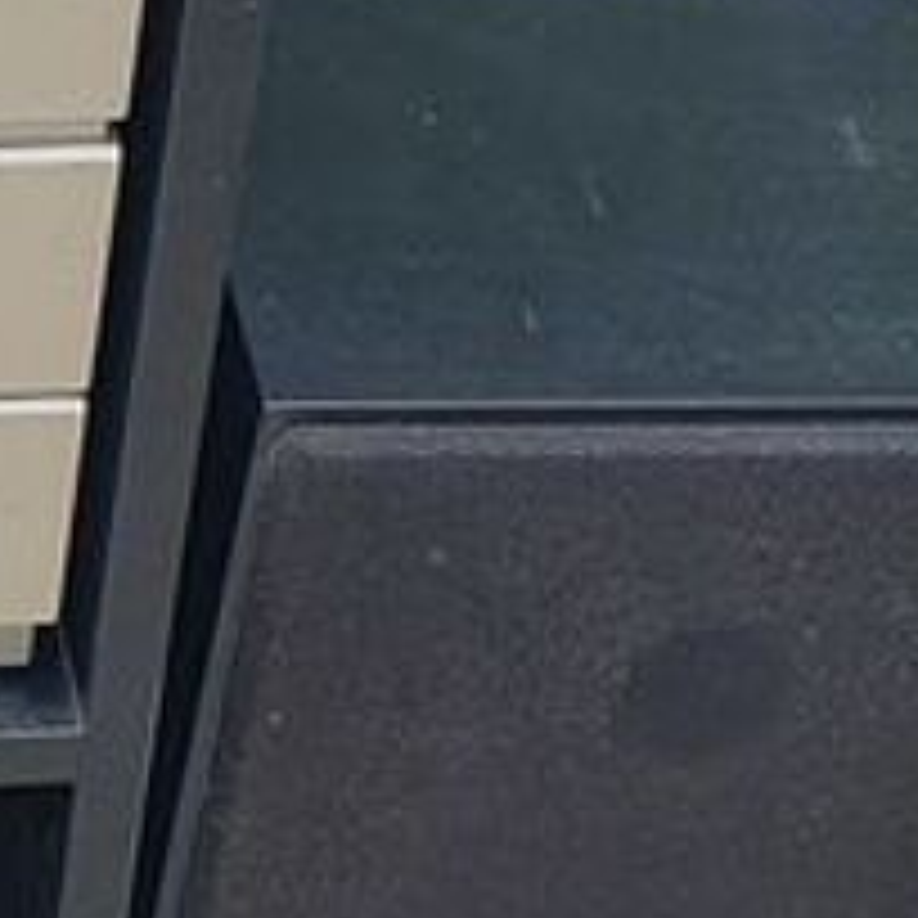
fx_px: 4501
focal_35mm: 150
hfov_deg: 10.6
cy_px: 929
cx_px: -950
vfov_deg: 11.5
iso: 50
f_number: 2.4
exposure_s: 1/177
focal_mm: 4.32
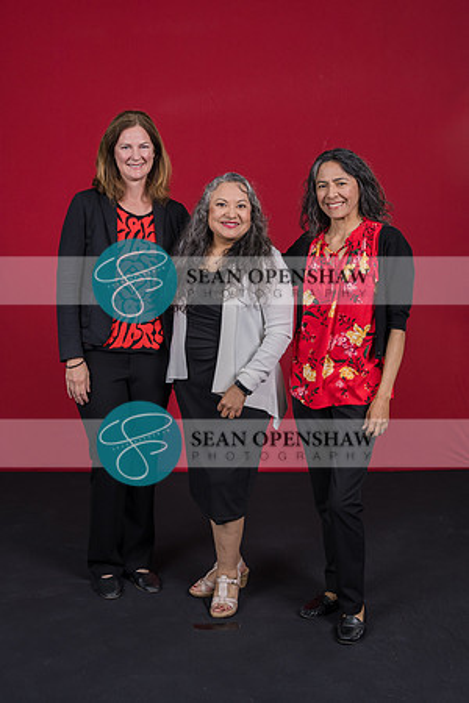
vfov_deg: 42.7
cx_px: 219
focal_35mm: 46
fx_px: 899
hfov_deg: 29.2
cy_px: 309
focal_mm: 24
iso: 100
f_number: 5
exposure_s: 1/160
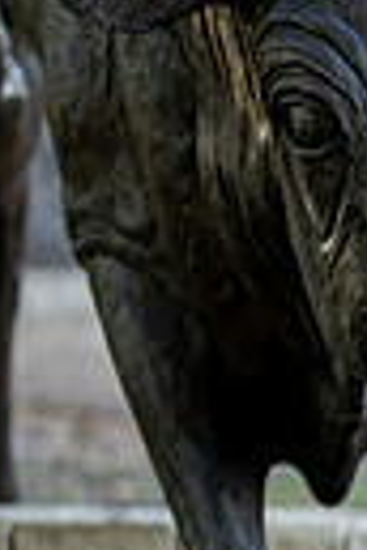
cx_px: 994
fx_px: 4083
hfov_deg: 5.0
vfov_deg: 7.7
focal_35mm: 267
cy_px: 508
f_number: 1.2
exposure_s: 1/1000
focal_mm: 50
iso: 200
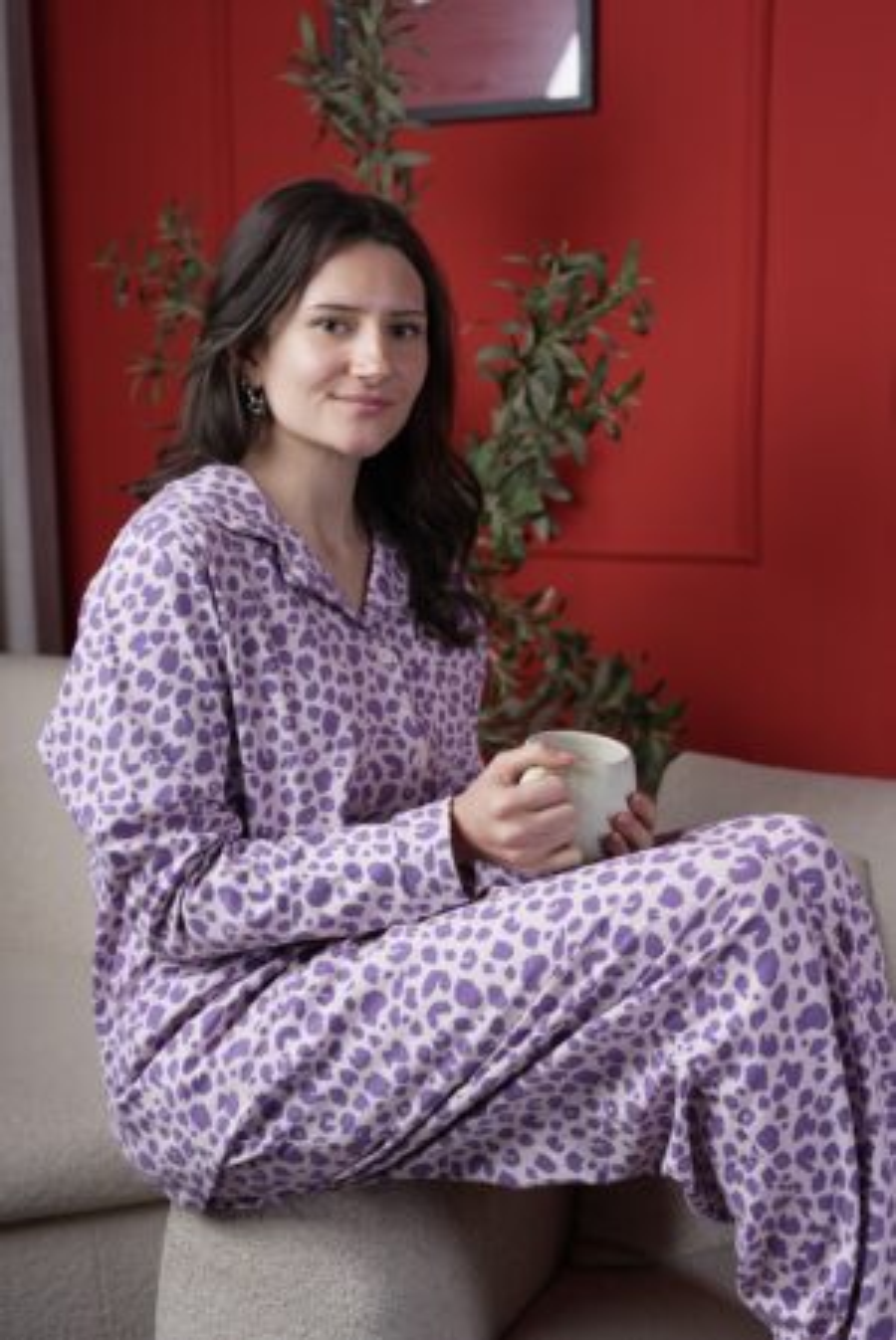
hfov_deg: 27.0
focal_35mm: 50
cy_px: 670
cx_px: 448
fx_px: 1864
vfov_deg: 39.6
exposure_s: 1/160
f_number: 4
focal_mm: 50
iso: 100
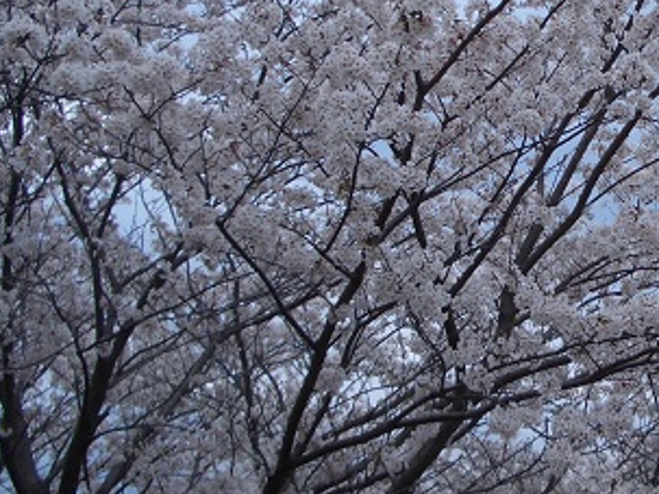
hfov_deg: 26.3
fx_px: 1351
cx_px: 614
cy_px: 177
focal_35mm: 71
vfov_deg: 20.7
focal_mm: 5.8
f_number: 4.3
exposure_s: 1/320
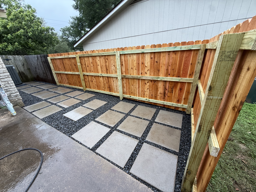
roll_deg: +4.5
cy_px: 96
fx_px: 104
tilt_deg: -23.7
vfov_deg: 85.7
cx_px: 128
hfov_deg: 102.1
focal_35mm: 14
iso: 80
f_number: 2.2
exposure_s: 1/99
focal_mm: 2.22
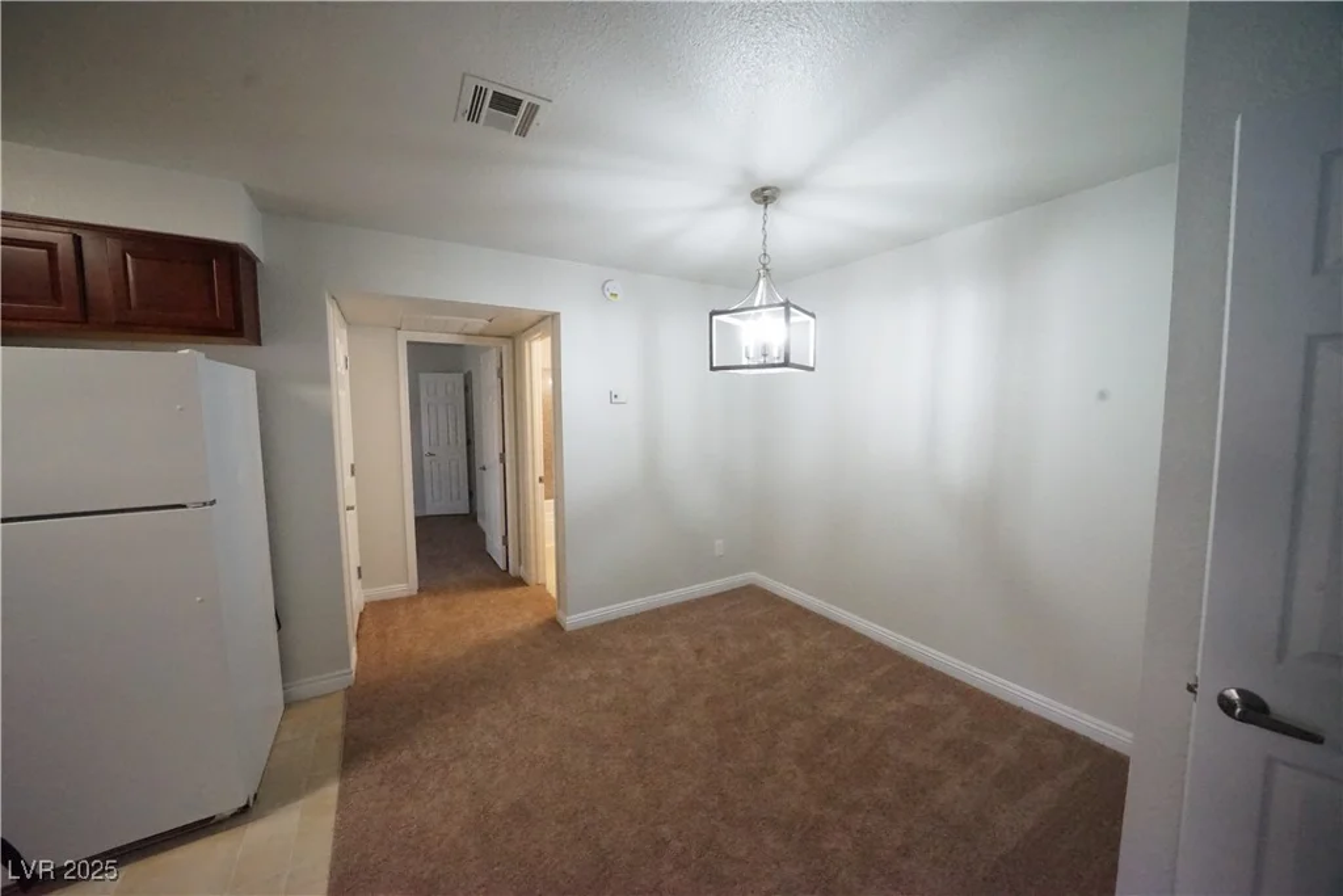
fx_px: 448
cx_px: 672
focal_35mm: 12
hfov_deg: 112.6
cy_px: 448
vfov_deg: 90.0
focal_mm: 12
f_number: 9
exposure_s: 1/200
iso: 16000
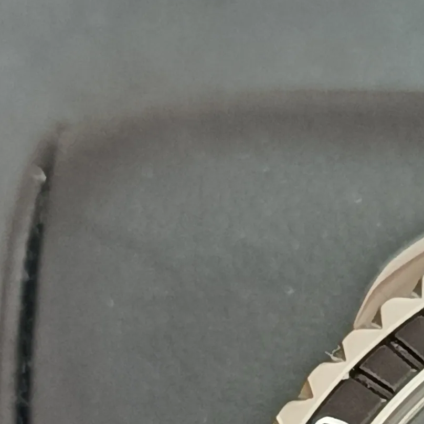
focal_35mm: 210
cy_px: 664
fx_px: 2910
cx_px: 708
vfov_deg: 8.1
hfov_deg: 8.1
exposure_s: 1/100
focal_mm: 5.24
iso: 390
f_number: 1.7
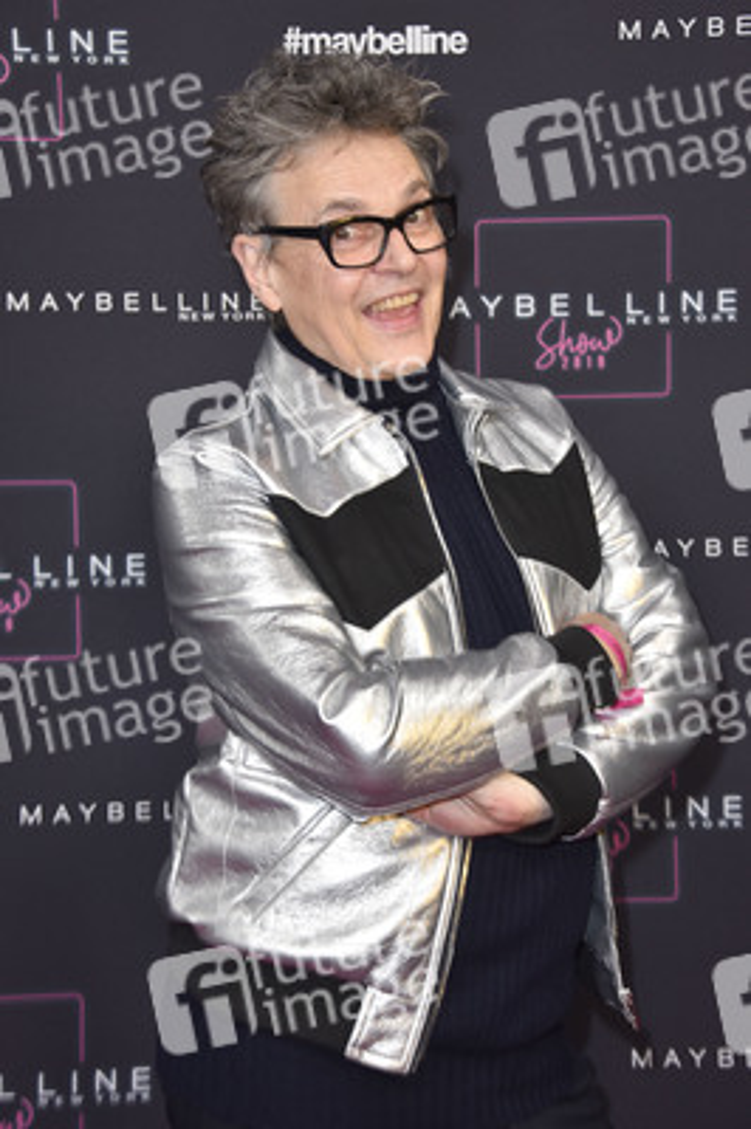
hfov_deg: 17.5
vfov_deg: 26.0
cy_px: 564
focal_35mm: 78
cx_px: 376
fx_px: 2445
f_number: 5.6
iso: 640
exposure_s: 1/160
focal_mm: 78
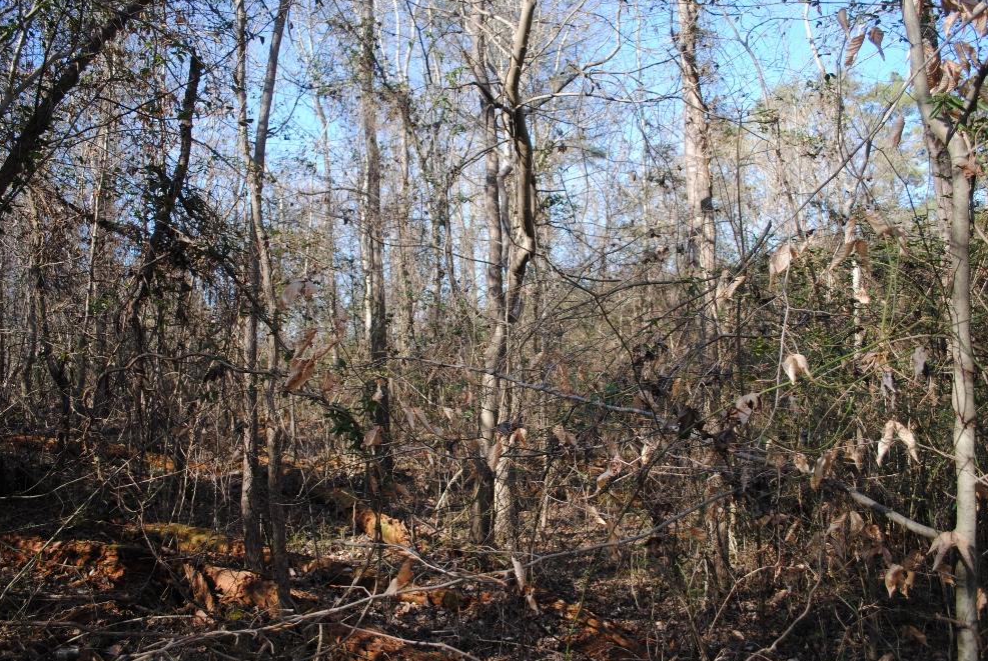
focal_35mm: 28
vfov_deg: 46.5
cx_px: 493
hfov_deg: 65.4
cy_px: 322
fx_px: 769
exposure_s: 1/500
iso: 250
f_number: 3.5
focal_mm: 18
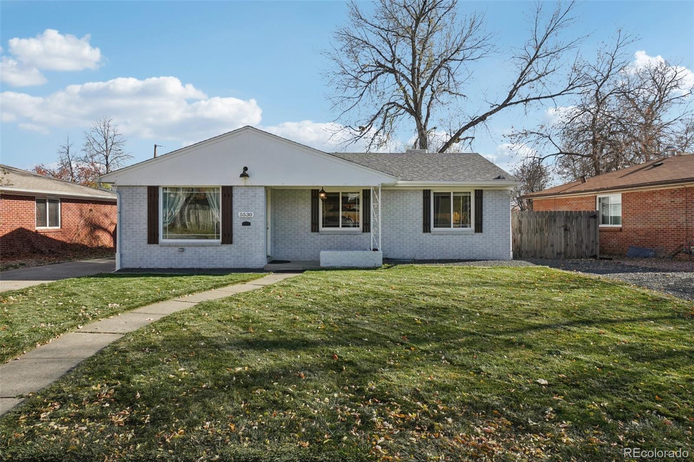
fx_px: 434
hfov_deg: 77.3
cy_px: 231
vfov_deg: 56.1
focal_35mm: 22
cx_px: 347
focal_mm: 15
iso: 400
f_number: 8
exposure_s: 1/640
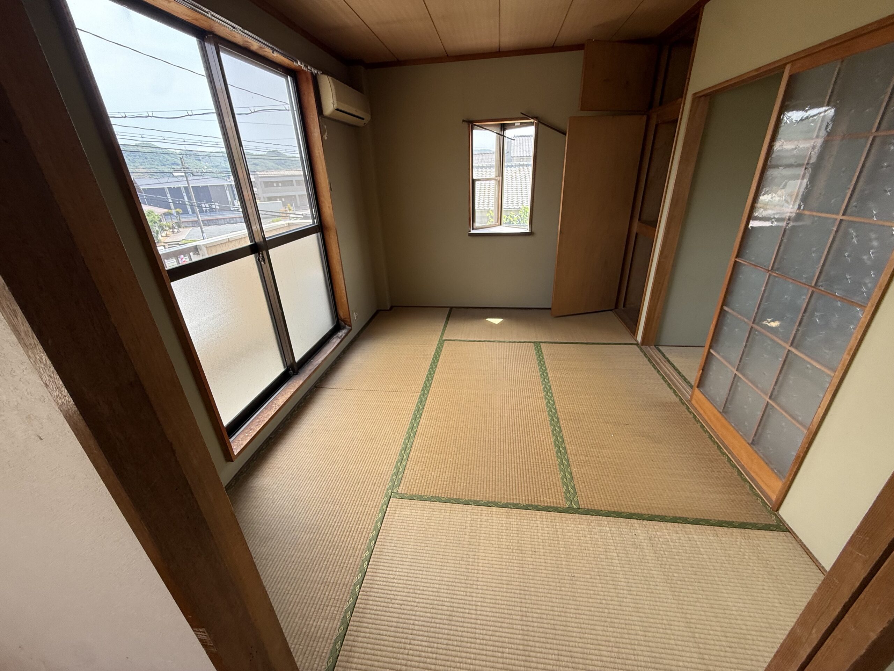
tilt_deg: -25.0
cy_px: 336
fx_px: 362
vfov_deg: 85.7
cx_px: 447
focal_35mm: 14
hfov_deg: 102.1
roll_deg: +3.1
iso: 64
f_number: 2.2
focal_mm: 2.22
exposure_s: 1/155
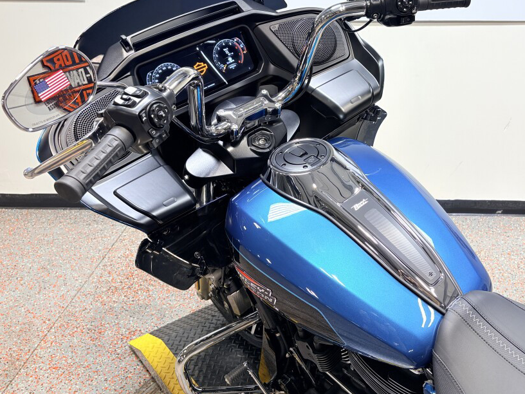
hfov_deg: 53.5
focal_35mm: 34
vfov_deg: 41.5
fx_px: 516
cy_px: 145
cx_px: 320
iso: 40
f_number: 1.6
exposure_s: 1/120
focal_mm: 5.96
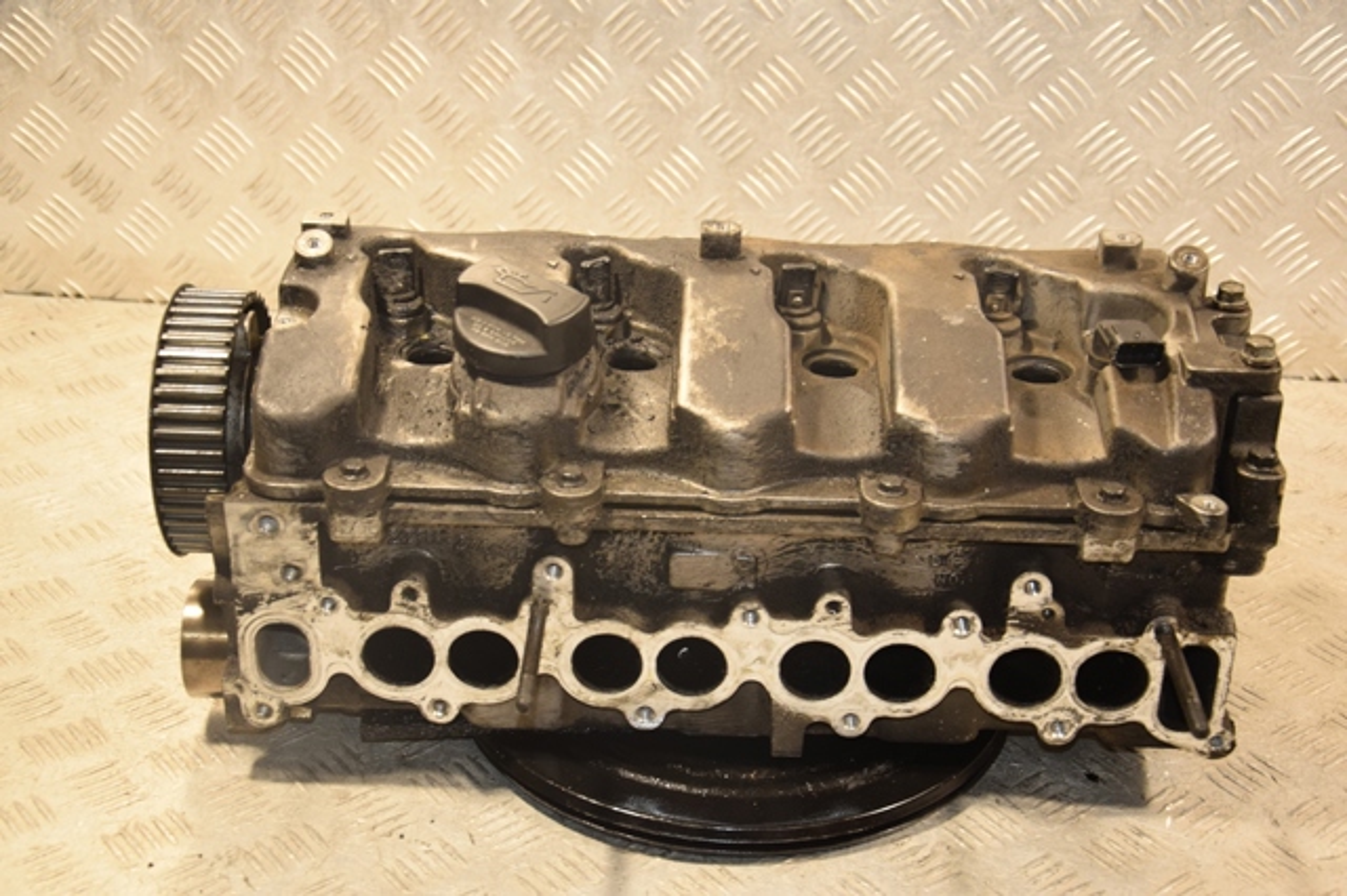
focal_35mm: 57
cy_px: 448
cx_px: 674
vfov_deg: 23.8
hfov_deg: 35.1
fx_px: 2132
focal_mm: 38
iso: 800
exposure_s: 1/125
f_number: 5
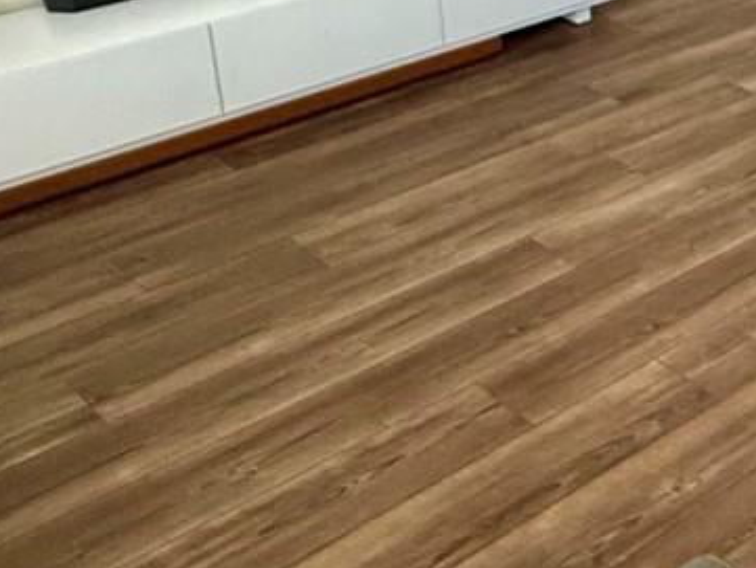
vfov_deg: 22.8
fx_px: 1355
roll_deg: -2.1
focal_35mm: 62
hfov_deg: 27.6
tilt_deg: -21.0
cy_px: 17
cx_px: 894
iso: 320
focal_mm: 2.22
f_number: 2.2
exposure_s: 1/99
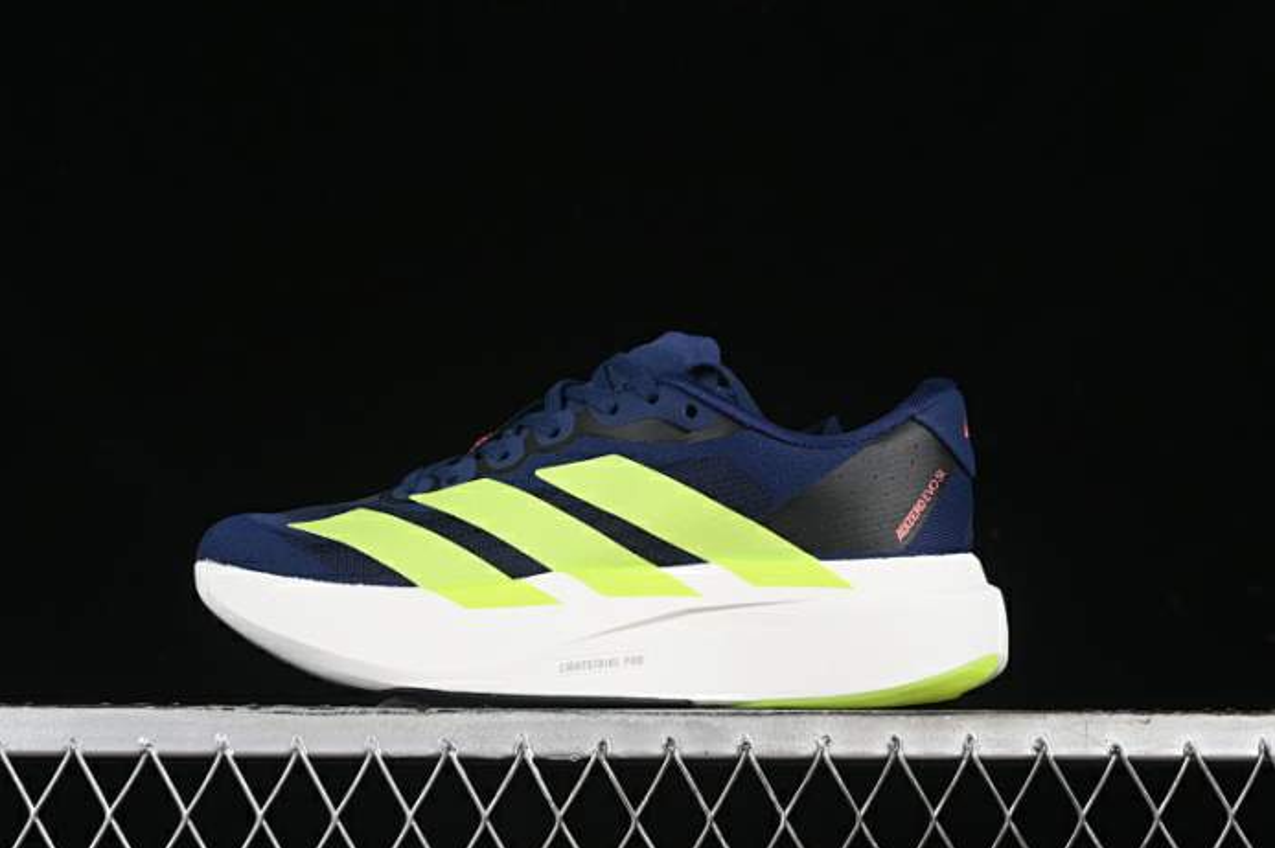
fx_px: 2796
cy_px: 430
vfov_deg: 17.2
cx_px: 609
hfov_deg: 25.7
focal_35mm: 79
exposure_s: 1/60
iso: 160
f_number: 7.1
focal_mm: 50
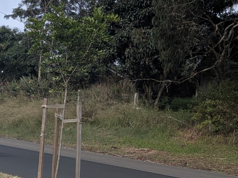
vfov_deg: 16.0
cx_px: -98
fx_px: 626
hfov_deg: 19.3
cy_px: 165
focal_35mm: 91
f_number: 1.7
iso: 36
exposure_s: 1/1613
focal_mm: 4.53
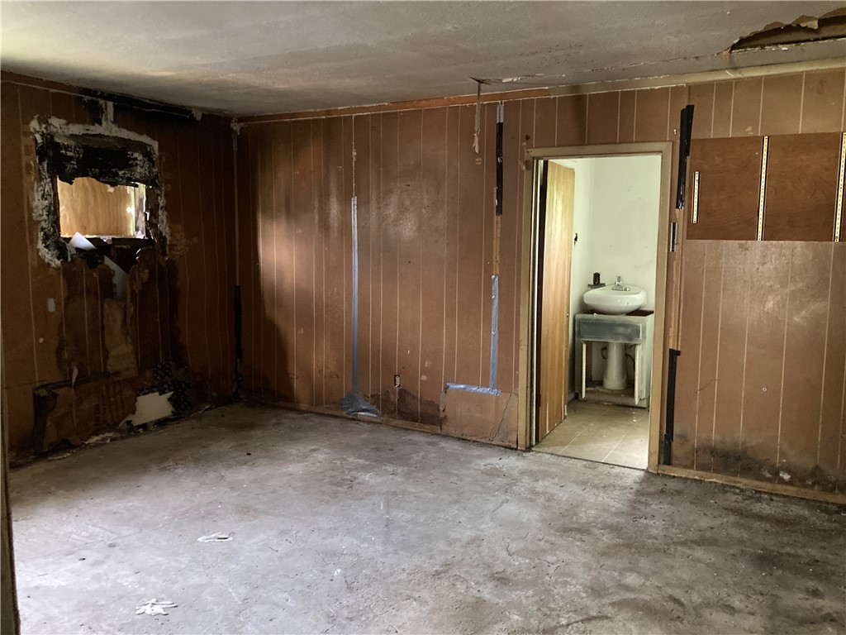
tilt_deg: -4.6
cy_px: 318
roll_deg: +0.4
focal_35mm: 28
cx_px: 423
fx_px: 684
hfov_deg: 63.4
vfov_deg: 49.7
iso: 640
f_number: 1.8
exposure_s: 1/24
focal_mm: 3.99
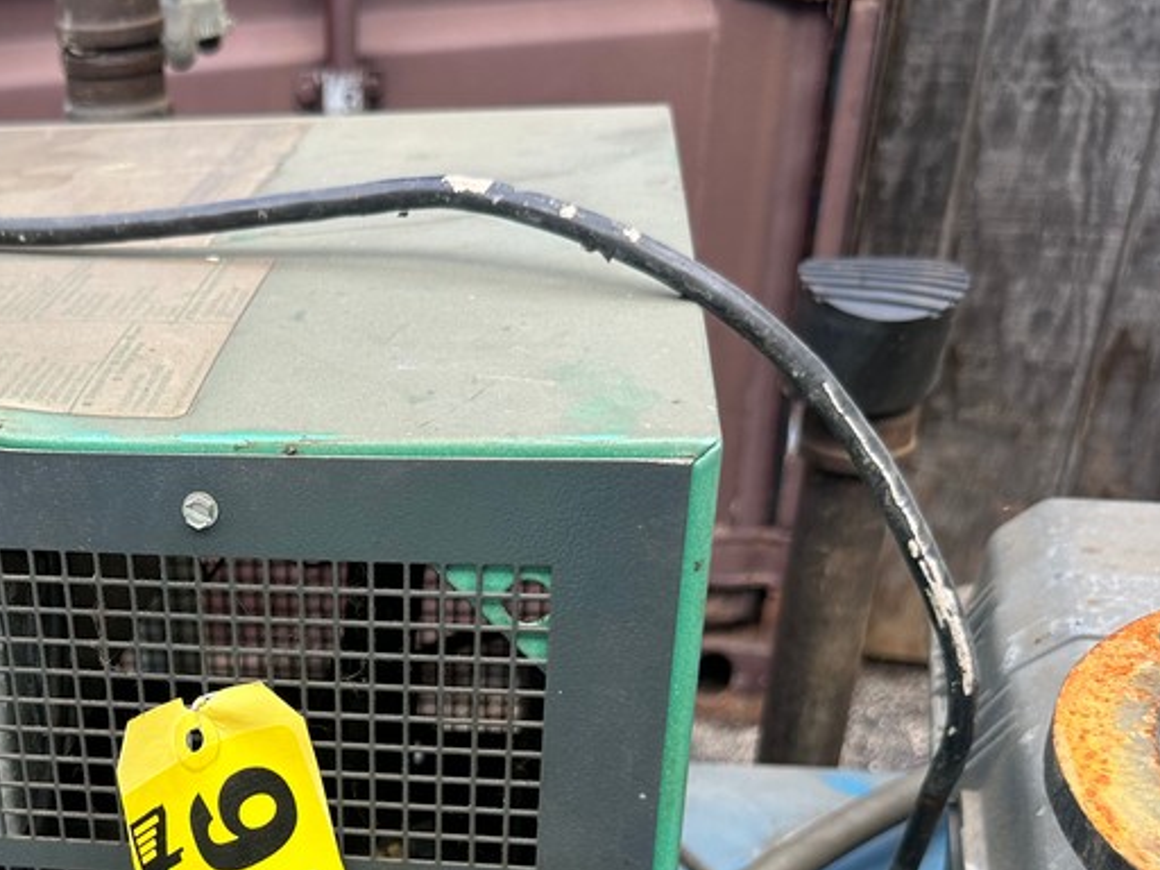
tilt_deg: -31.4
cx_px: 218
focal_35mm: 48
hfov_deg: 38.1
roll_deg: +0.5
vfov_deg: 28.8
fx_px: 1609
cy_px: 816
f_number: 1.78
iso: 80
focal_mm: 6.86
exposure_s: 1/342
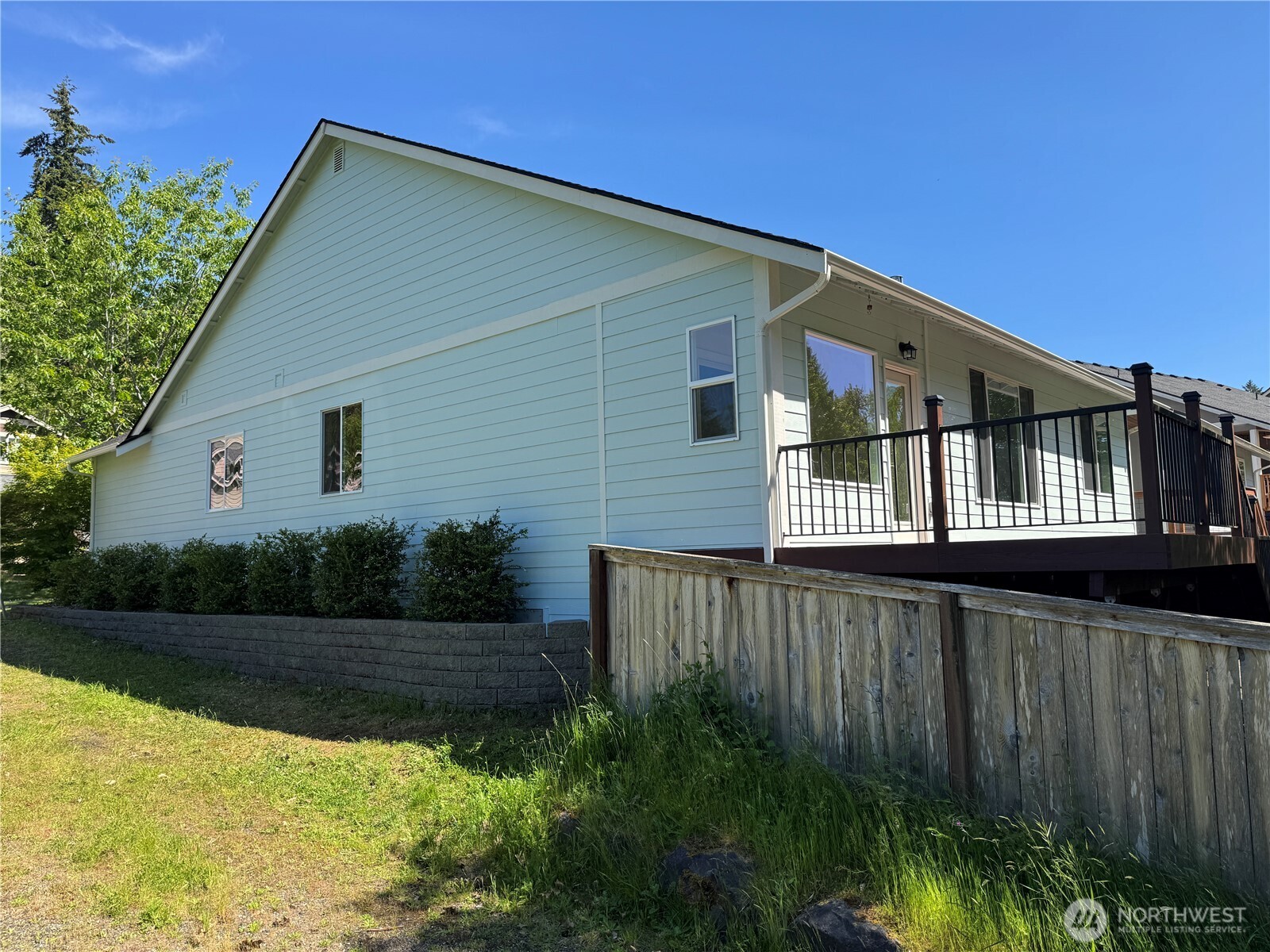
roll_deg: +0.8
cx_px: 635
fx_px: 881
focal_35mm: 24
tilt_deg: +5.8
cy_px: 476
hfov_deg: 71.6
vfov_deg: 56.8
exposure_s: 1/2041
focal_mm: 6.76
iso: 80
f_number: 1.78
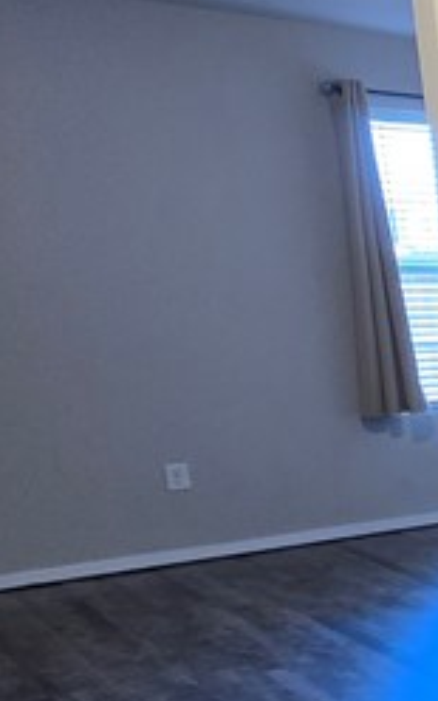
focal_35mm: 57
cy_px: 495
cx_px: 1283
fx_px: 1089
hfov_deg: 11.9
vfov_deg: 35.2
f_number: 1.9
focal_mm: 2.2
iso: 250
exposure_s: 1/120
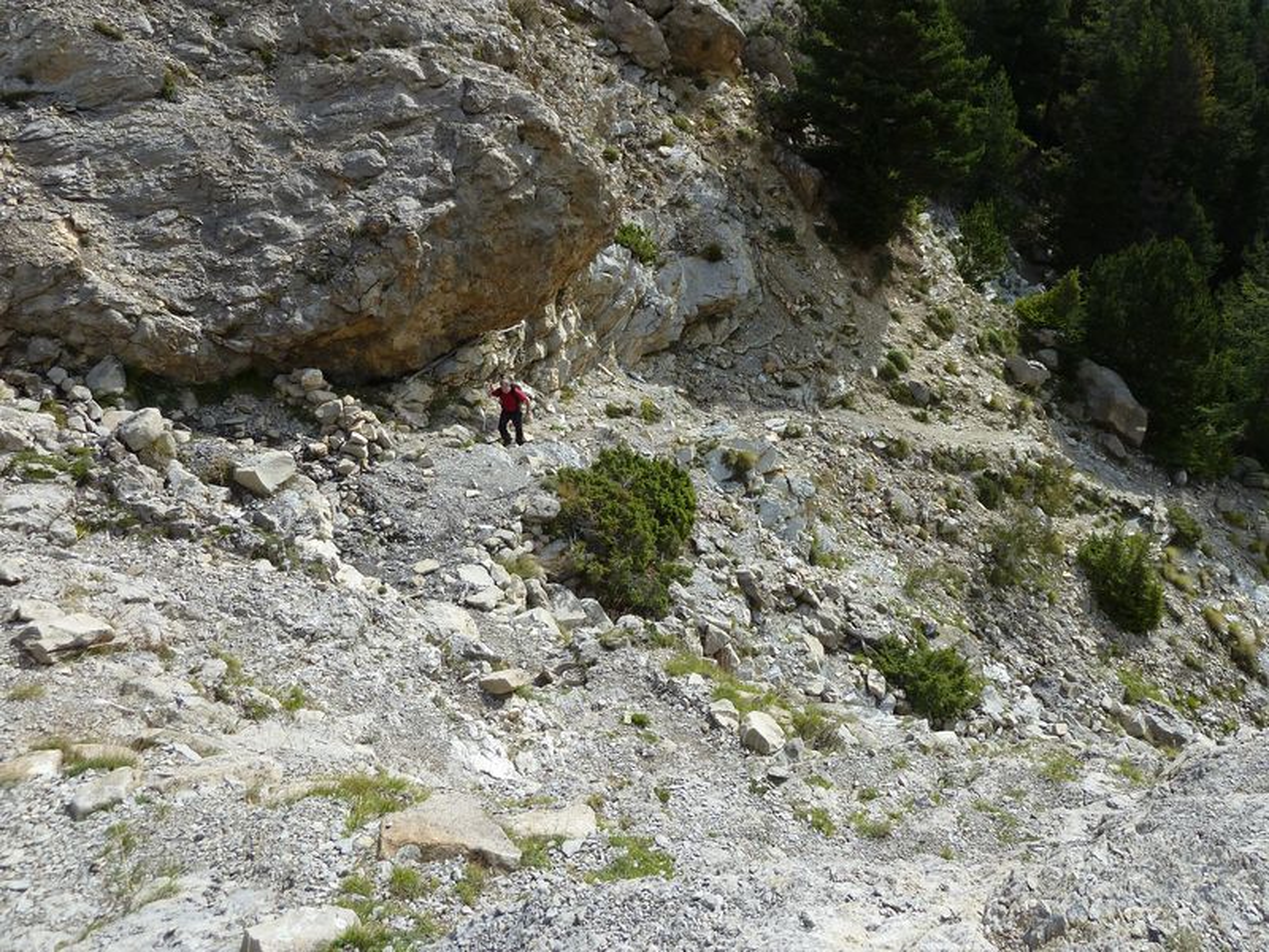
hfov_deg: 69.4
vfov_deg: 54.9
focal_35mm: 25
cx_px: 634
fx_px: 916
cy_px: 476
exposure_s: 1/400
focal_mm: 4.1
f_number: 4
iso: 80
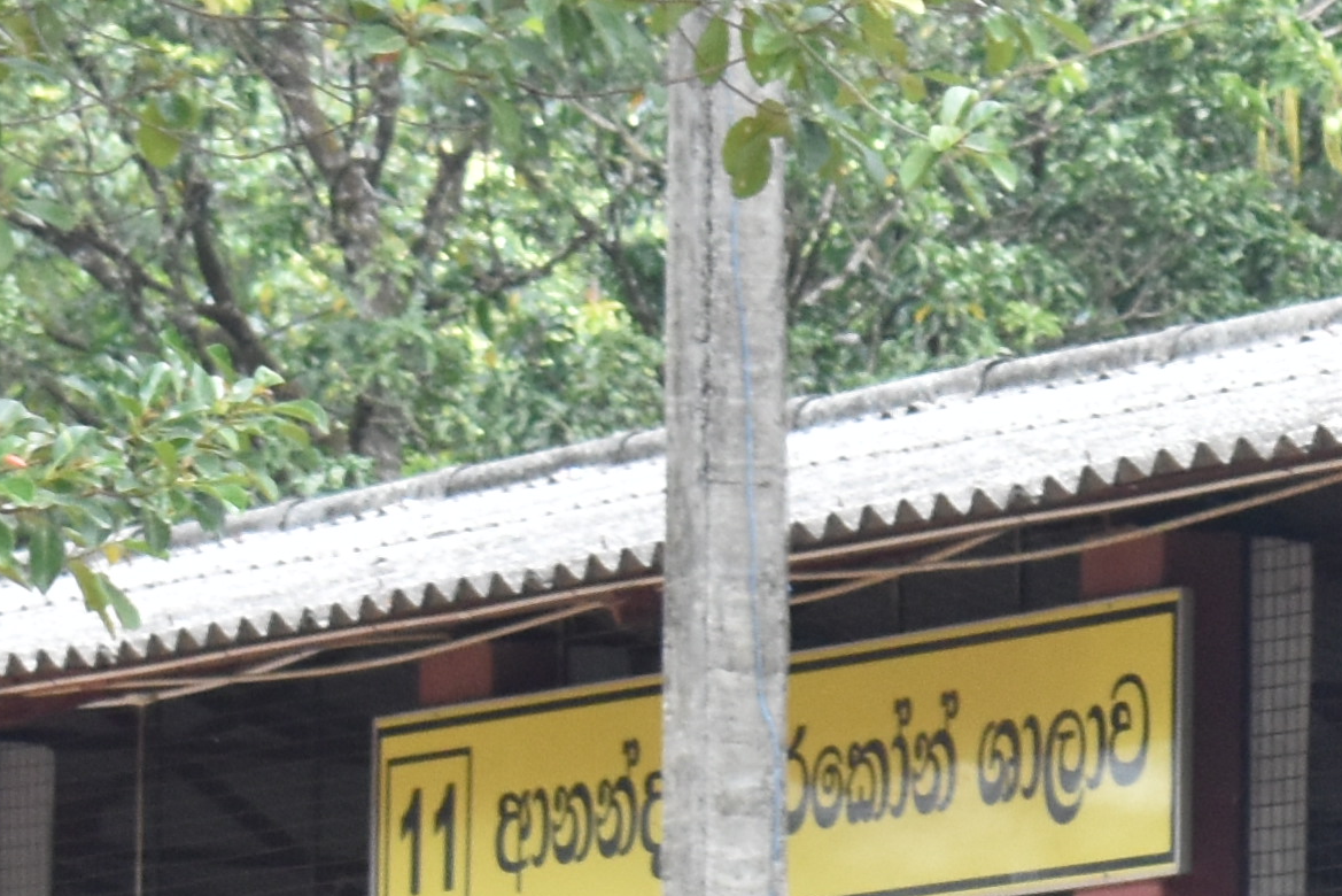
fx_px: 13199
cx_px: 2607
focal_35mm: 354
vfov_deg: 3.9
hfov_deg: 5.7
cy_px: 1195
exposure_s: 1/160
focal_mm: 46
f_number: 9
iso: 800
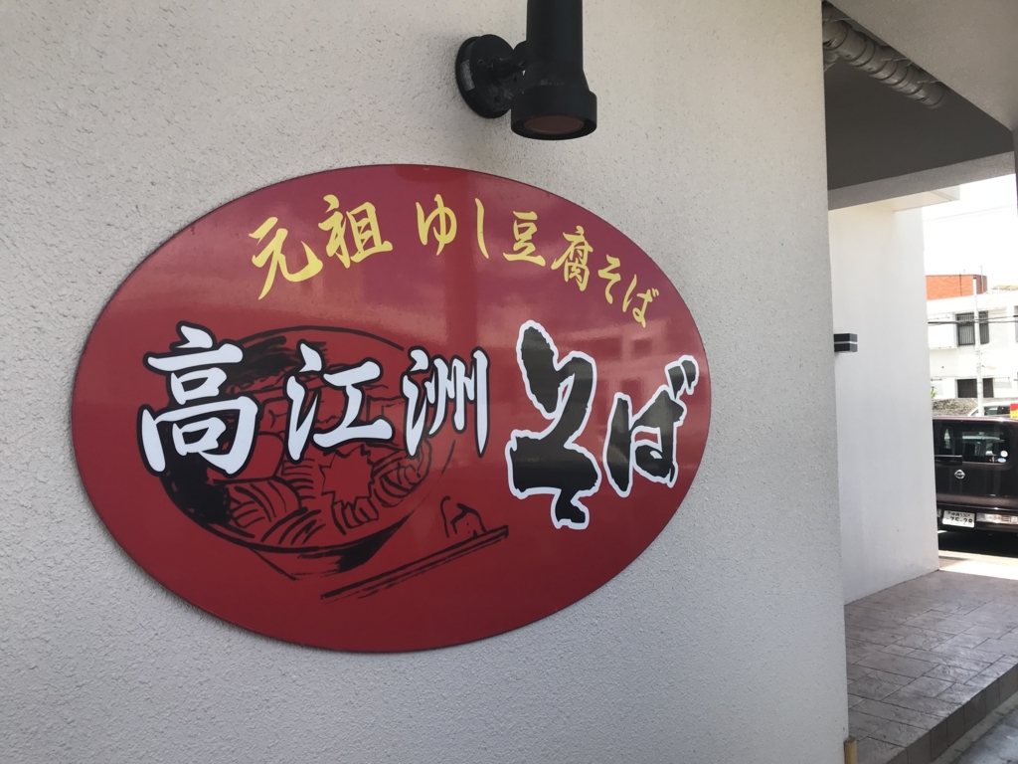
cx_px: 509
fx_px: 823
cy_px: 382
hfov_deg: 63.4
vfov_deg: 49.7
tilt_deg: +1.5
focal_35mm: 28
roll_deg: +2.1
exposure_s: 1/567
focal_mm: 3.99
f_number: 1.8
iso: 20
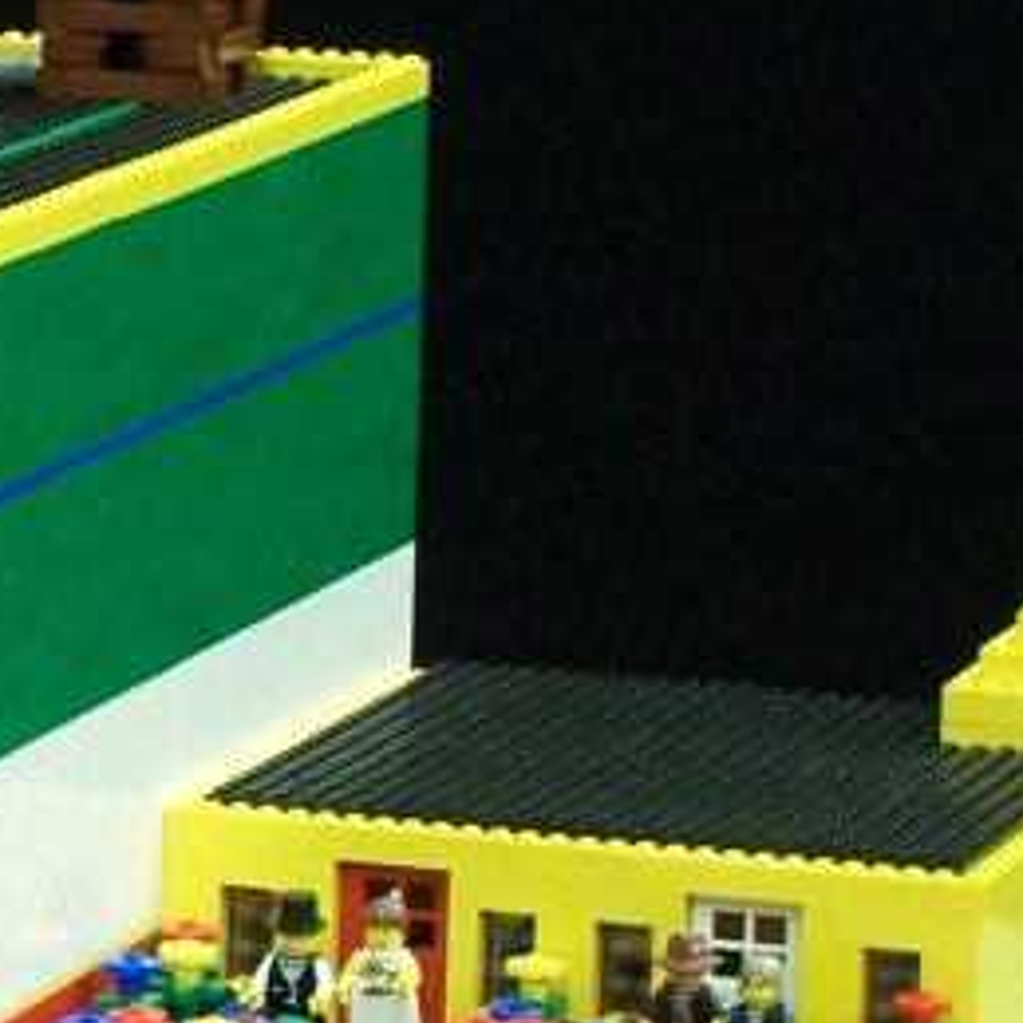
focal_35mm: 287
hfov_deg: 6.0
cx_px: -912
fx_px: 9596
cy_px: 972
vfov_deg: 6.1
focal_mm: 13.7
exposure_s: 1/2
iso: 80
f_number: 3.2
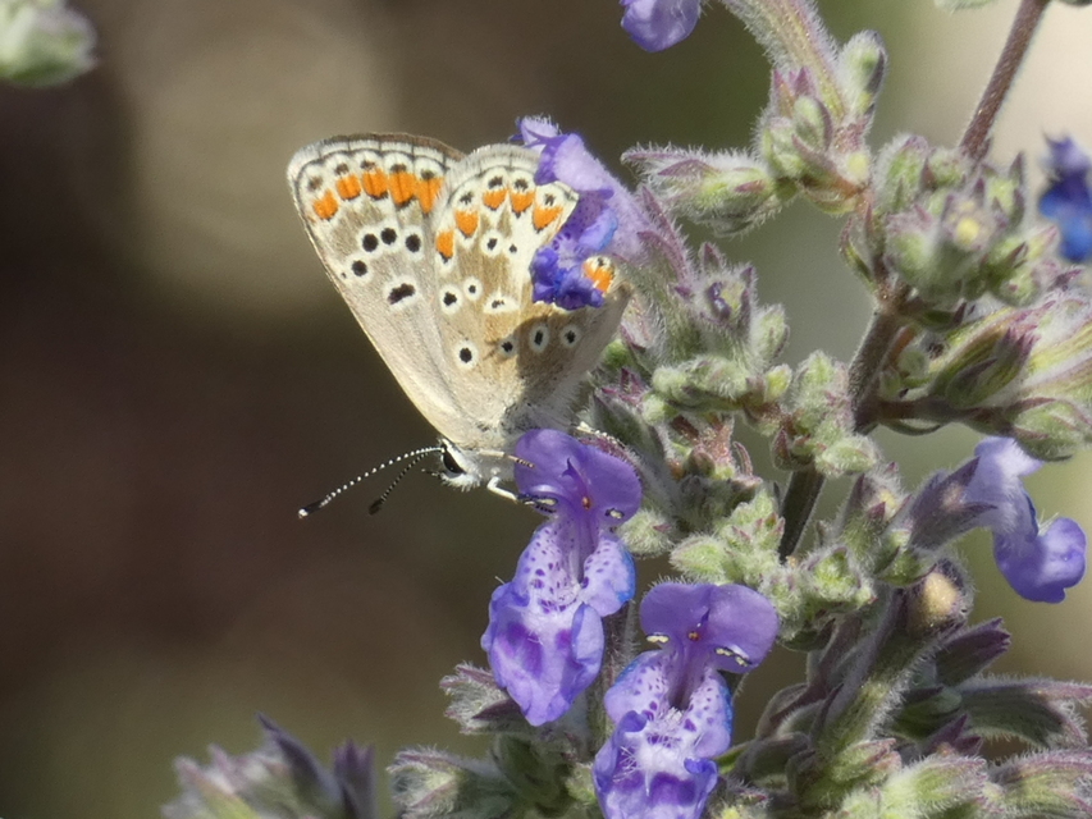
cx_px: 546
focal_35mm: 339
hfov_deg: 5.8
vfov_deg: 4.4
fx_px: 10696
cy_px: 410
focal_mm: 60.8
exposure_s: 1/100
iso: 80
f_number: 5.6
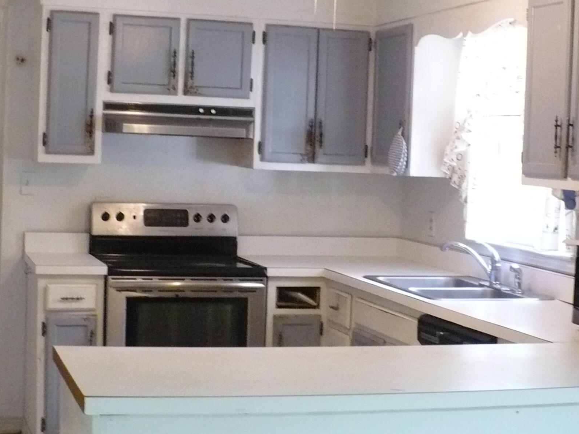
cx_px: 301
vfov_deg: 21.0
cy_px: 221
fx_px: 1171
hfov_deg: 27.8
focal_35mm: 70
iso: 400
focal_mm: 6.1
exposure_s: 1/30
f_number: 2.8
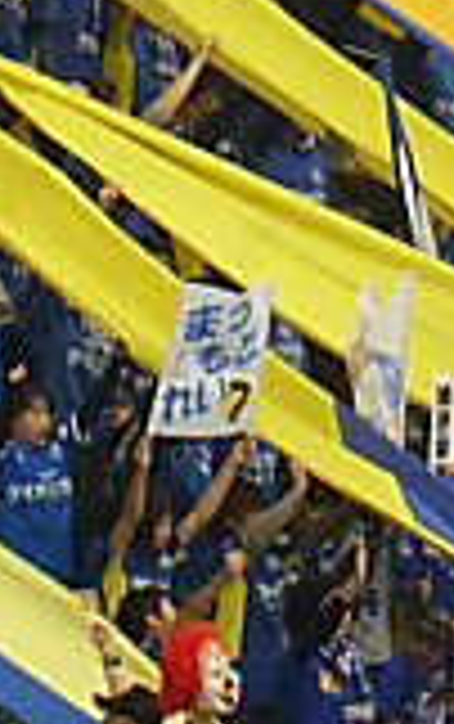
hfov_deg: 1.0
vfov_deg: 1.5
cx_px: 607
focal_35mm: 1373
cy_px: -9
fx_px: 27108
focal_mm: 77.4
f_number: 6.2
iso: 800
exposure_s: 1/50
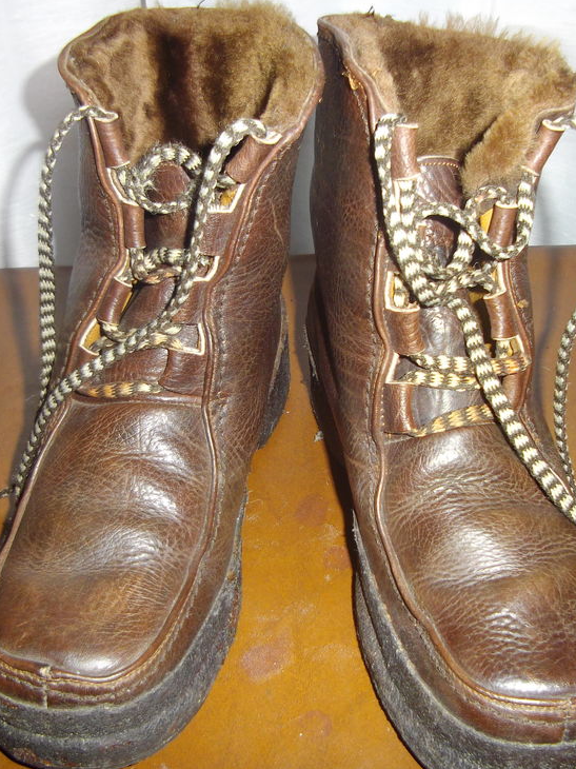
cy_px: 390
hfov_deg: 38.6
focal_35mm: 37
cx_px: 320
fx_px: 821
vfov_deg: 50.2
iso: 100
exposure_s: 1/50
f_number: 3.2
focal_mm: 4.9
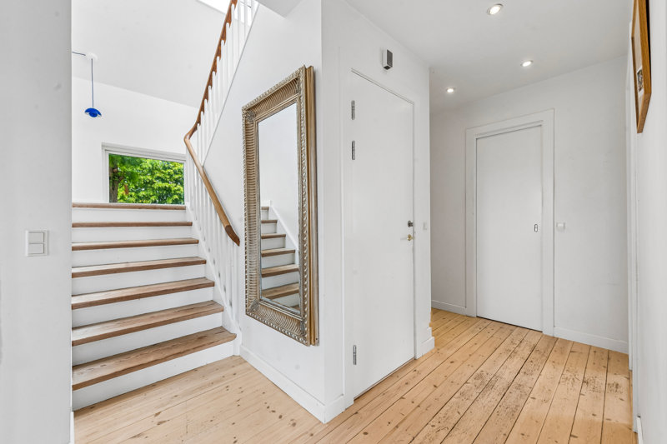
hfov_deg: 100.4
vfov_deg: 77.3
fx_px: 278
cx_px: 334
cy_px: 222
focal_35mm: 15
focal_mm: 15
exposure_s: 1/8
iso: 200
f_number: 10
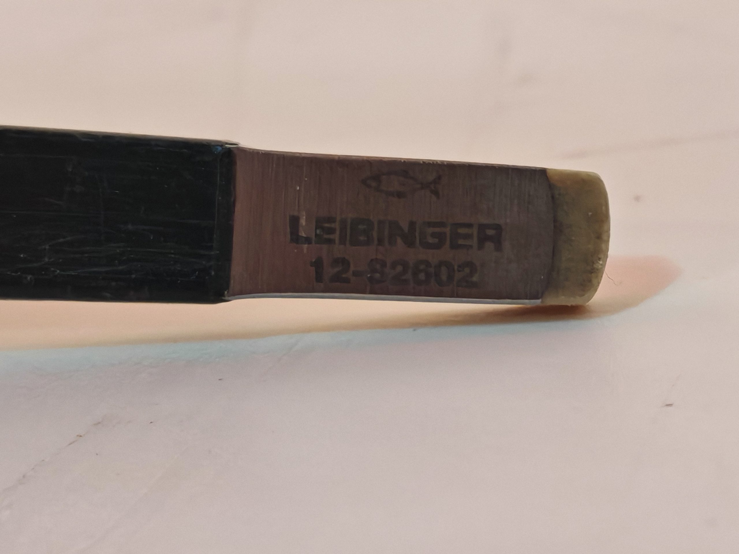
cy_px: 277
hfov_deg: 14.2
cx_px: 370
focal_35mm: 139
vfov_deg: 10.7
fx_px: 2967
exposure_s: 1/50
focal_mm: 6.83
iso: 200
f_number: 2
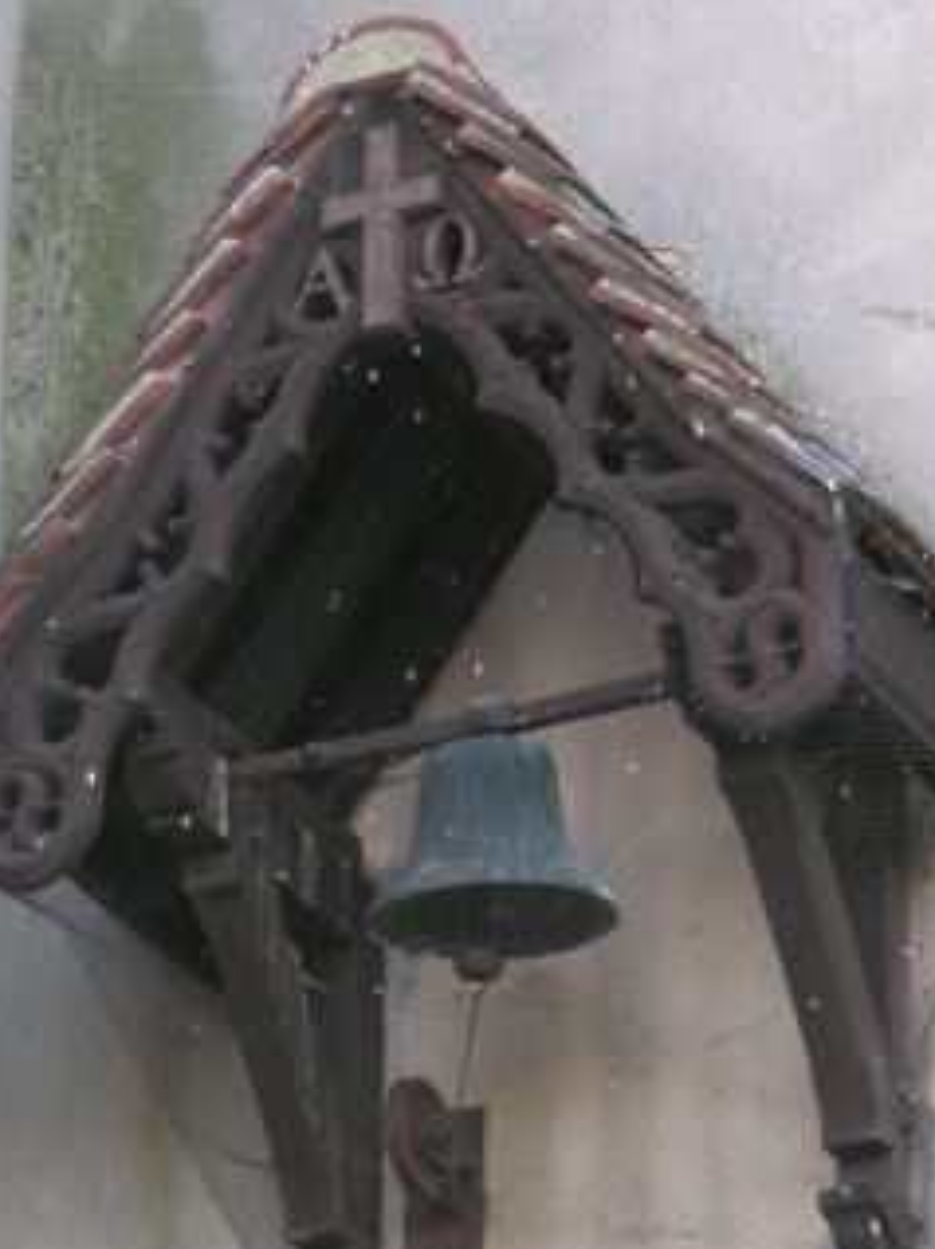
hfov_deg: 8.1
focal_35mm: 184
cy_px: 703
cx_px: 469
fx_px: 6636
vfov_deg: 10.8
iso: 127
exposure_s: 1/60.1
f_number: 3.8
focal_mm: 32.4
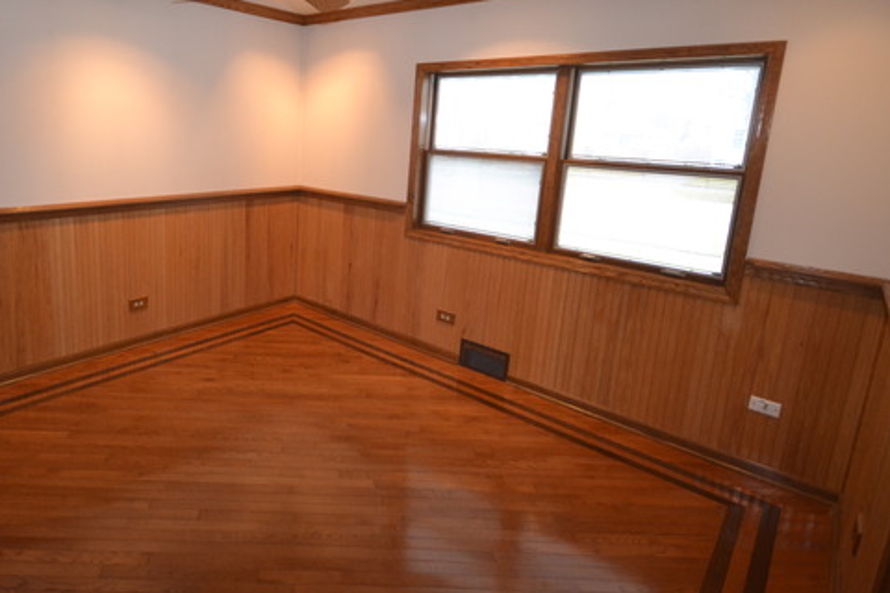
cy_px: 214
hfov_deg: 81.8
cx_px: 313
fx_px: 494
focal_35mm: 20
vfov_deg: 60.9
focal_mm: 10
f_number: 4
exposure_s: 1/60
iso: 1600
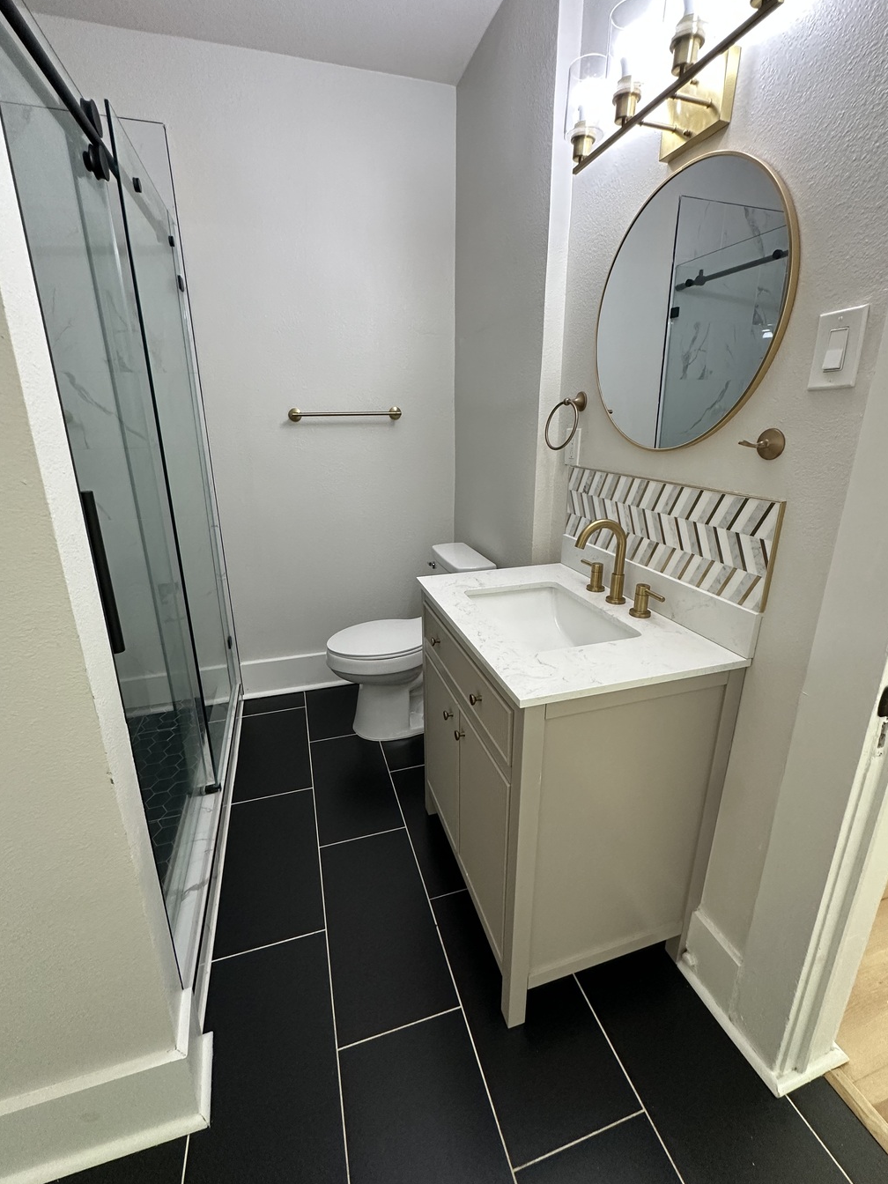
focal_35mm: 15
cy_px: 572
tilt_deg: -16.9
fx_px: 513
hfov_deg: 81.7
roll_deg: -0.2
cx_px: 446
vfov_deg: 98.1
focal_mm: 2.22
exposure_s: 1/120
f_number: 2.2
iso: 250
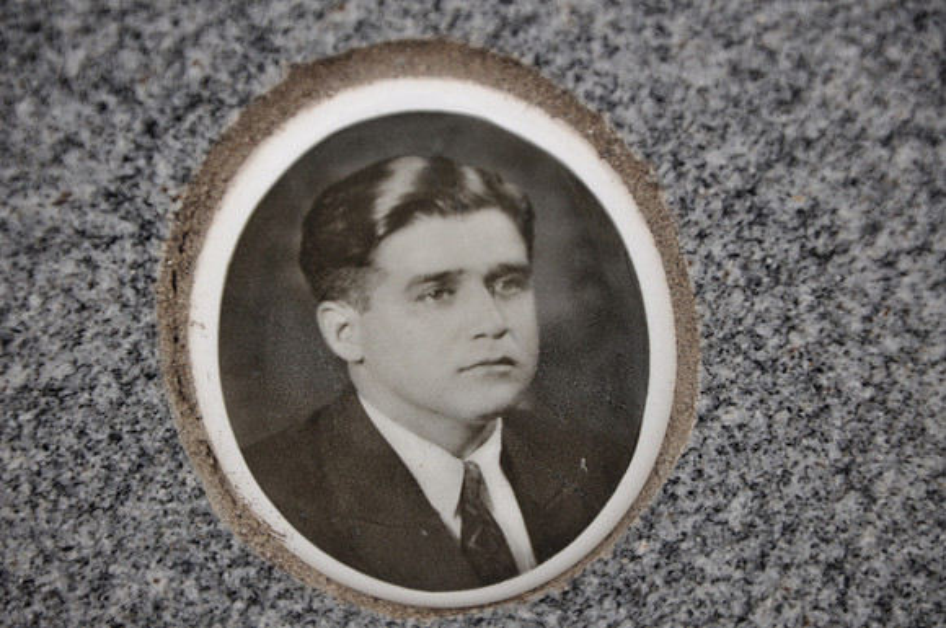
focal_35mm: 158
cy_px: 314
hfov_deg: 13.1
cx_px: 473
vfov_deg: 8.7
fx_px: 4133
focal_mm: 105
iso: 400
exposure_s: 1/100
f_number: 5.6
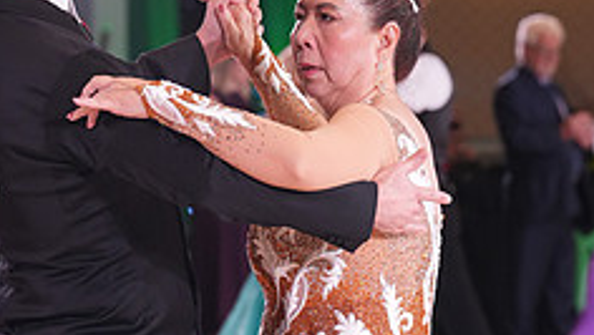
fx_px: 5200
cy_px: 491
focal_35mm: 330
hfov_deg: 6.5
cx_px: 321
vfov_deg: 3.7
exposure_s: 1/200
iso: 1250
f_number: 5
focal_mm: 128
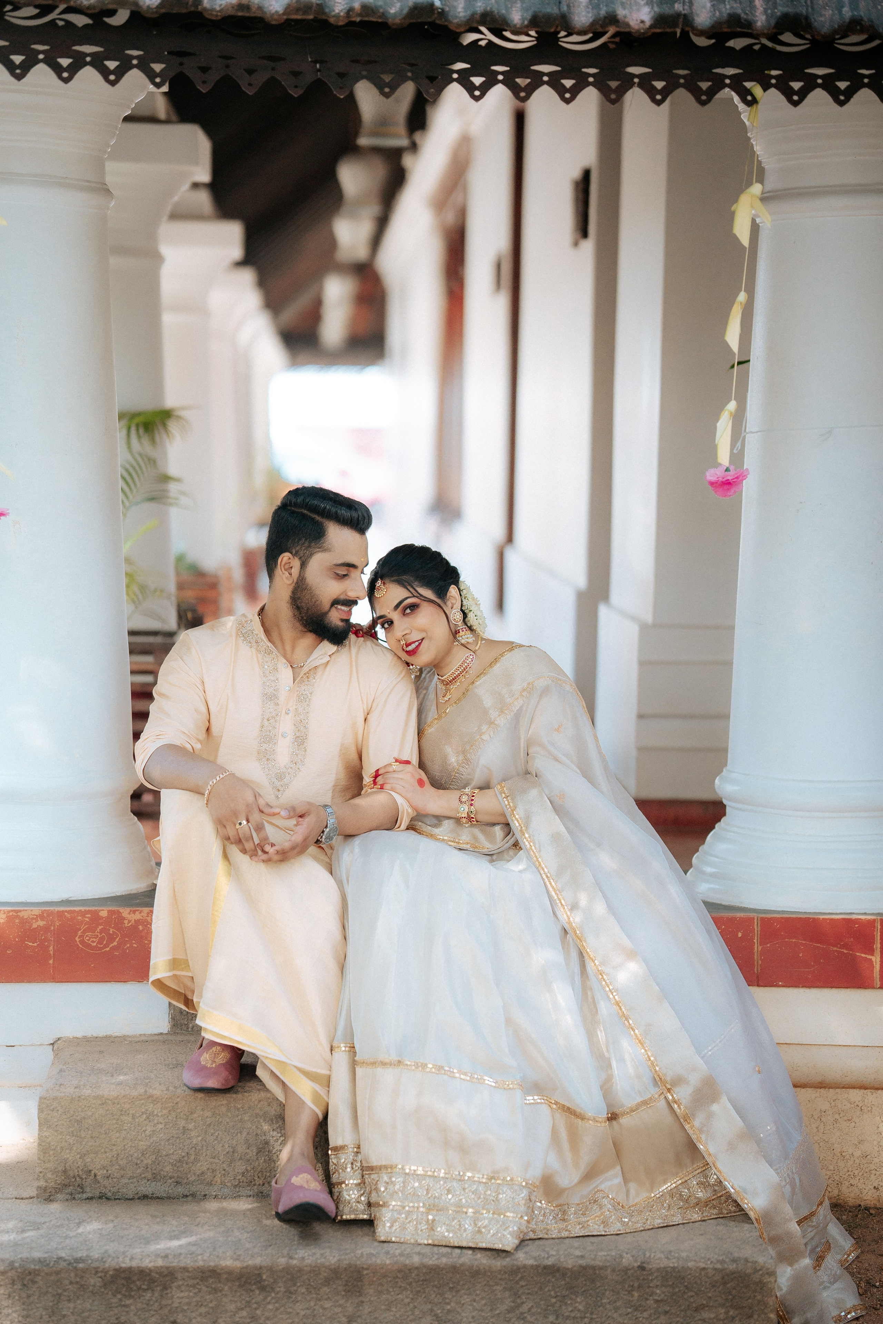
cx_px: 442
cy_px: 662
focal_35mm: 85
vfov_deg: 23.9
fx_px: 3127
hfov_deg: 16.1
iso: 640
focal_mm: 85
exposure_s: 1/4000
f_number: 1.4
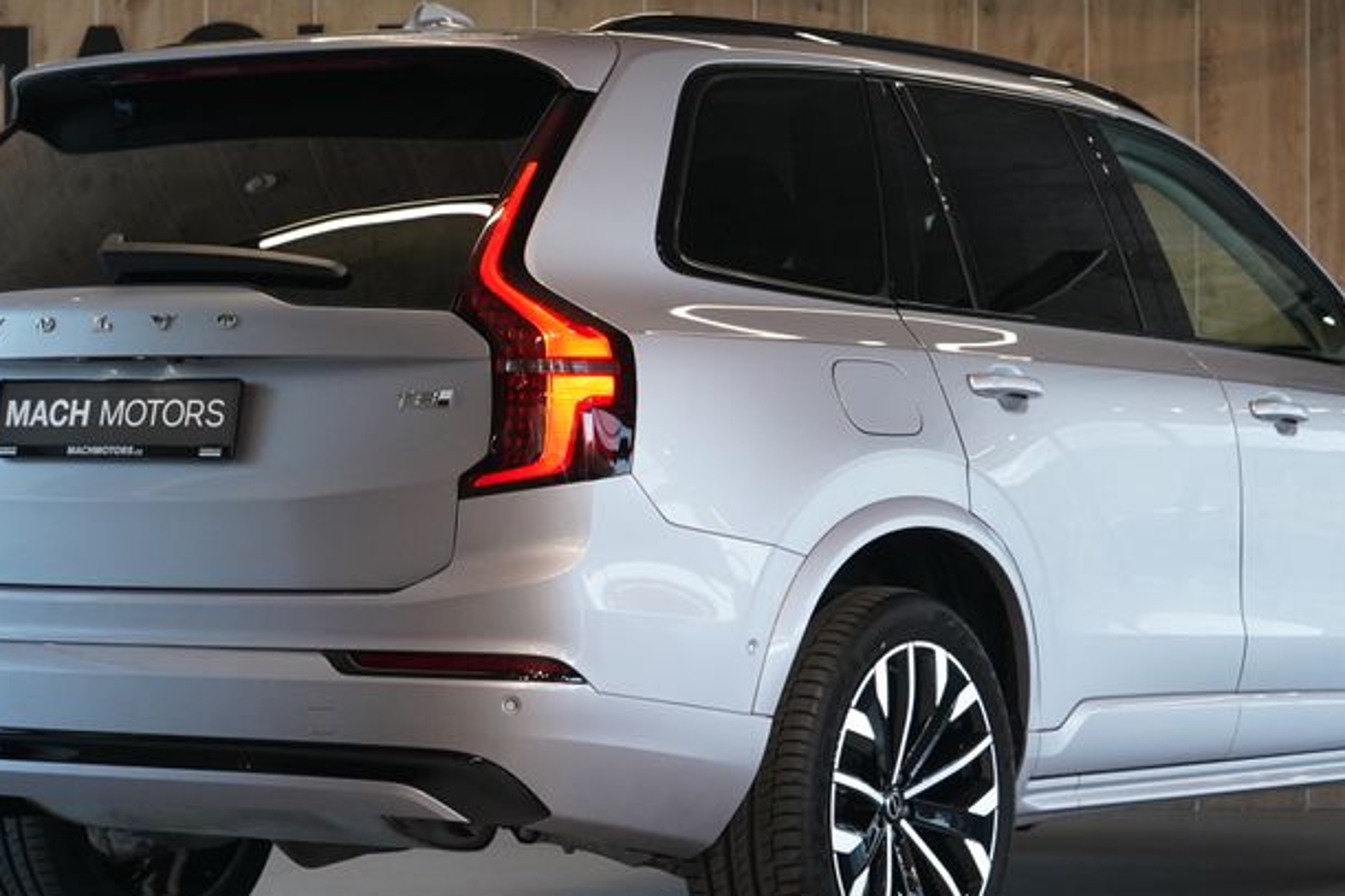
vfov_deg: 12.0
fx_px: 4258
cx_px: 713
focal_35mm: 114
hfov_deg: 17.9
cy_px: 463
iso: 2500
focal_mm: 68
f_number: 5.6
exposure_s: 1/160
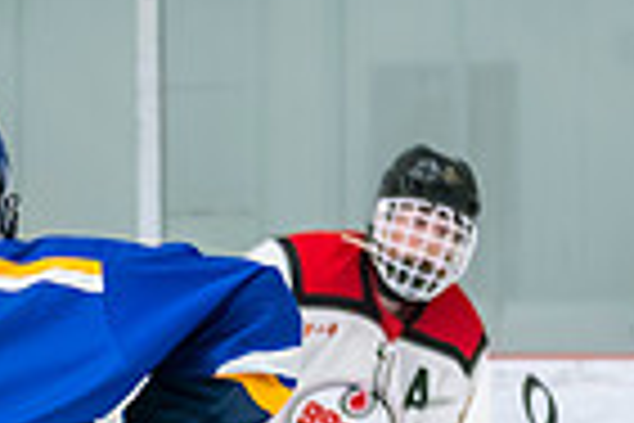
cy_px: 603
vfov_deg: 2.2
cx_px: -218
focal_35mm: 633
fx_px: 11147
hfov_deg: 3.3
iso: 2500
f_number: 2.8
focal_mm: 88
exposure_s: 1/640
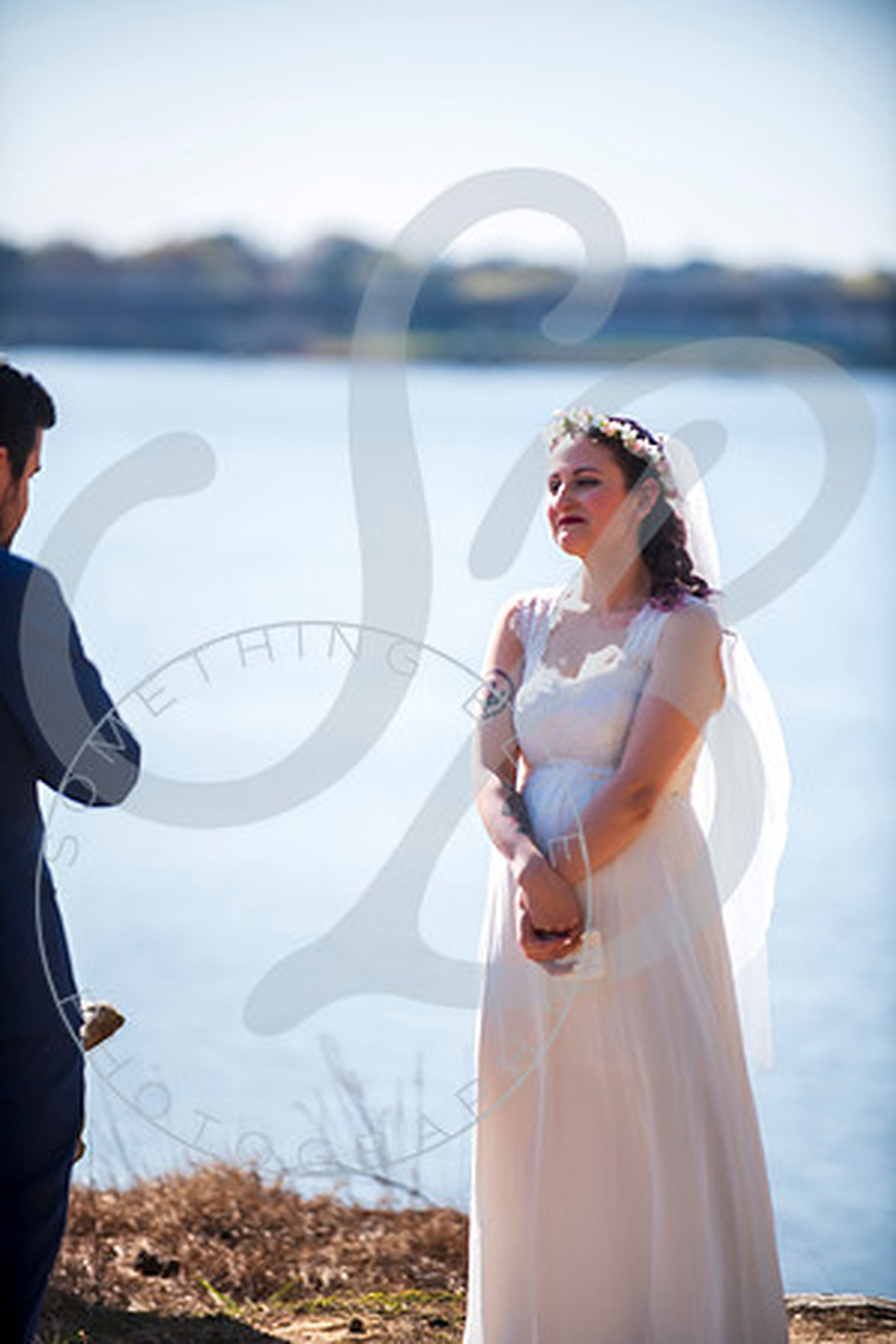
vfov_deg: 10.3
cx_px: 448
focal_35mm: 200
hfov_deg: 6.9
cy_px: 672
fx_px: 7466
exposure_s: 1/1000
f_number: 2.8
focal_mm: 200
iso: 100
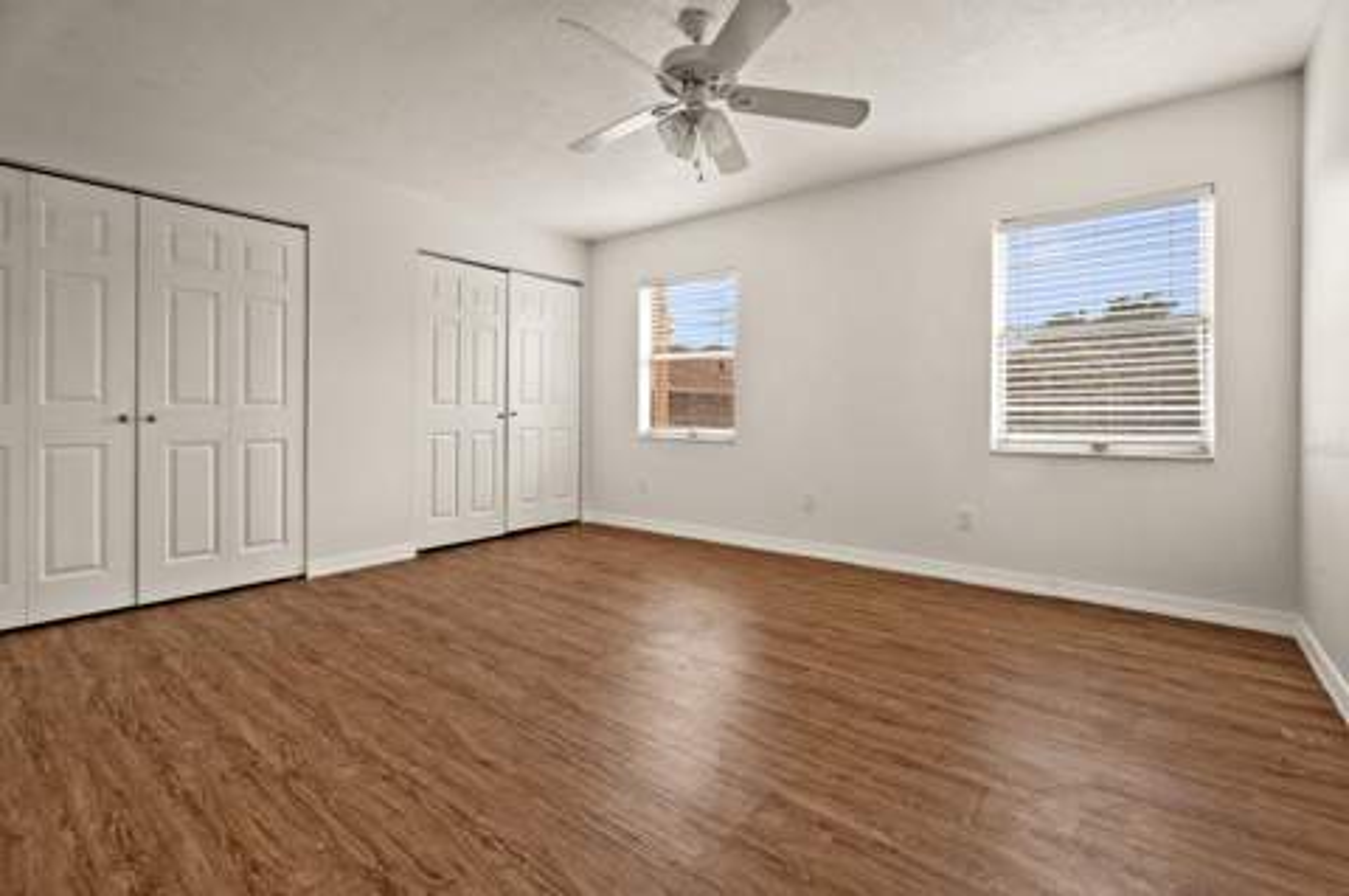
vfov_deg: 73.6
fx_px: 599
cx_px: 674
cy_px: 448
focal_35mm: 16
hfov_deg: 96.8
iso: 800
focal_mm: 16
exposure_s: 1/8
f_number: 9
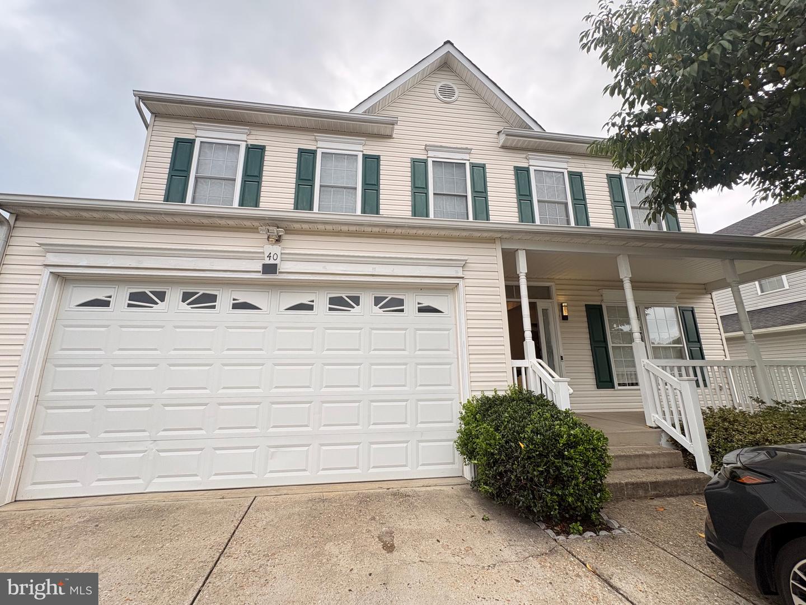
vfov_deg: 85.7
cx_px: 403
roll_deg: +0.7
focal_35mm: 14
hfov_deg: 102.1
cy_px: 302
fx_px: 326
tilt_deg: +12.9
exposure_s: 1/352
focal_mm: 2.22
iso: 40
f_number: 2.2
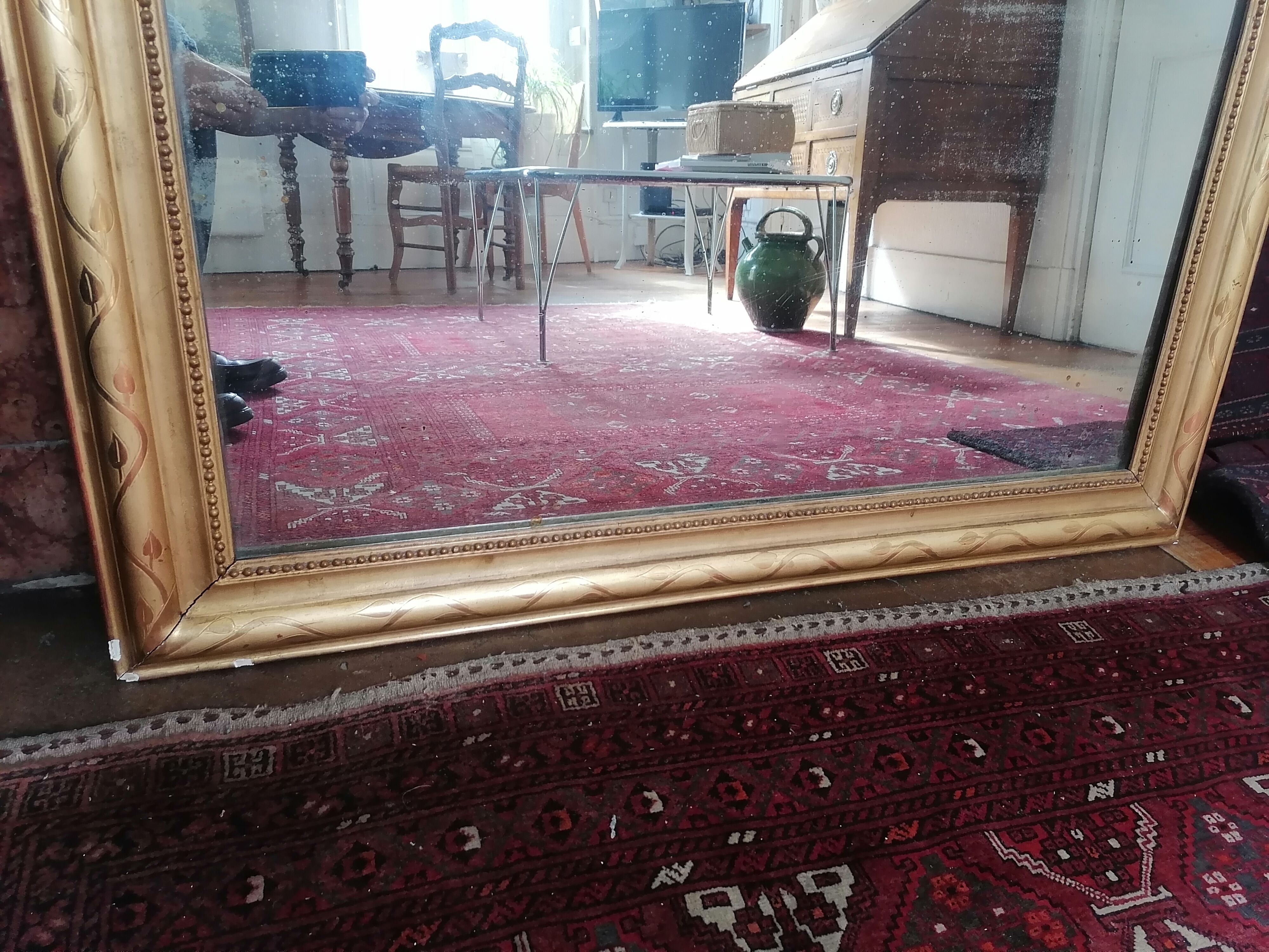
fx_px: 953
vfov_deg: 53.1
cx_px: 634
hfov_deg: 67.3
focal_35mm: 26
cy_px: 476
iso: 200
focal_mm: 5.3
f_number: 1.8
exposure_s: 1/33.3
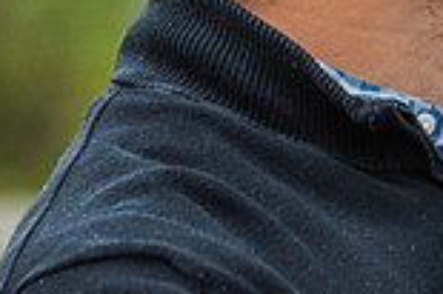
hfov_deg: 4.6
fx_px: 5532
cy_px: -230
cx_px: 477
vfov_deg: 3.0
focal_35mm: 450
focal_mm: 120
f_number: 3.2
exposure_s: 1/80
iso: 2000
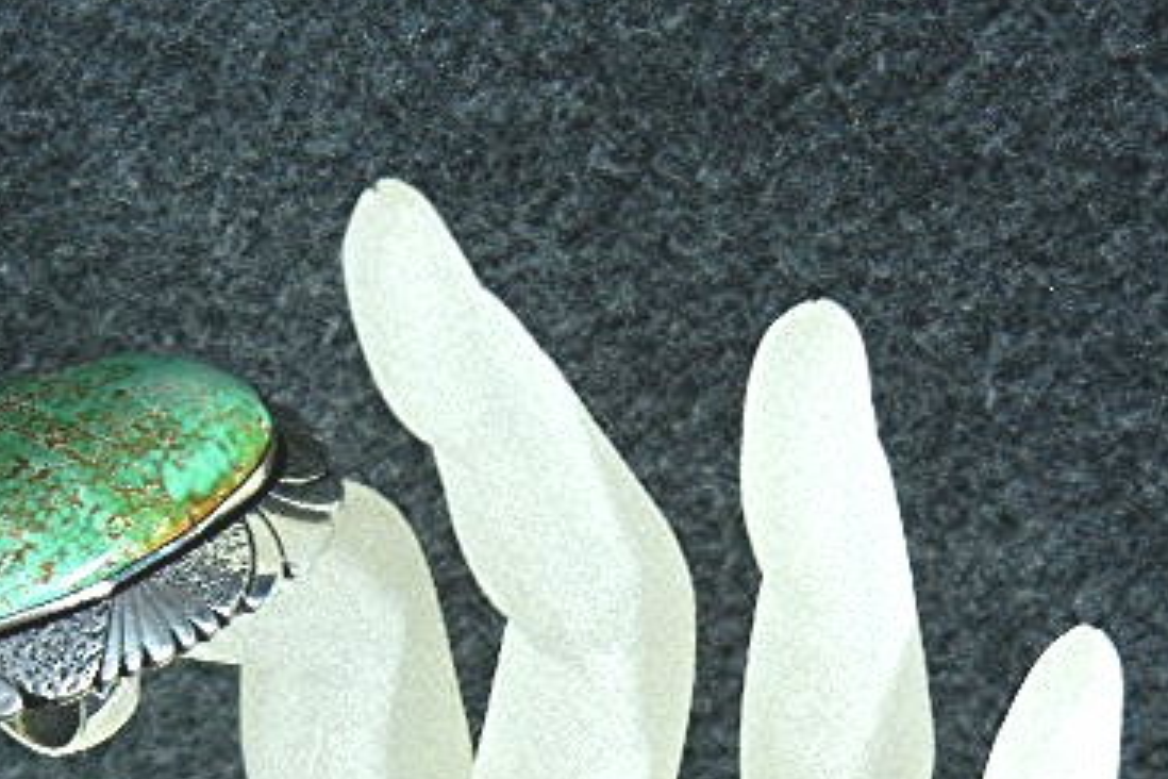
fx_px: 4542
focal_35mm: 140
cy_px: 693
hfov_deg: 14.6
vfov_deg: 9.8
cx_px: 437
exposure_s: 1/30
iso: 212
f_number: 4.3
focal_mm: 13.9
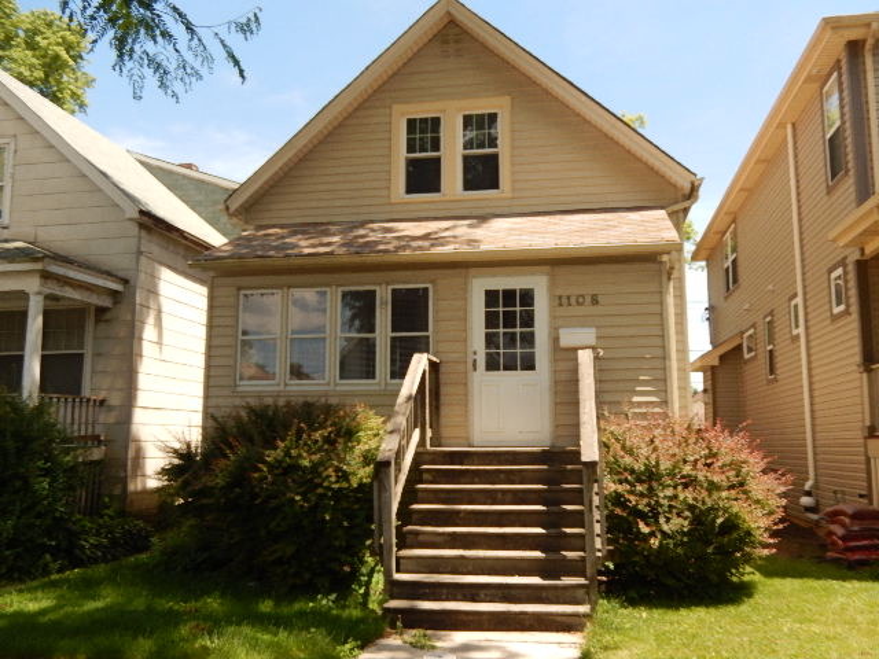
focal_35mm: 32
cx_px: 440
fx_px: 813
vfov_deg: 44.2
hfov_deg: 56.8
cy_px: 330
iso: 125
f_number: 3.8
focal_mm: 5.7
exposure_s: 1/800
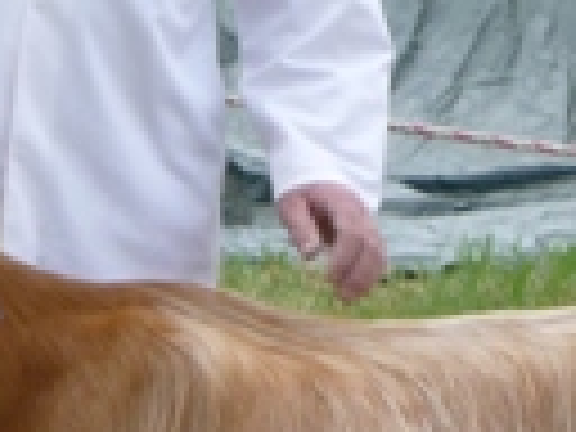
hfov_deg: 2.9
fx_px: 11565
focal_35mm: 695
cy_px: 608
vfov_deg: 2.1
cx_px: 369
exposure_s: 1/200
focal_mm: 34.2
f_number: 4.8
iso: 100
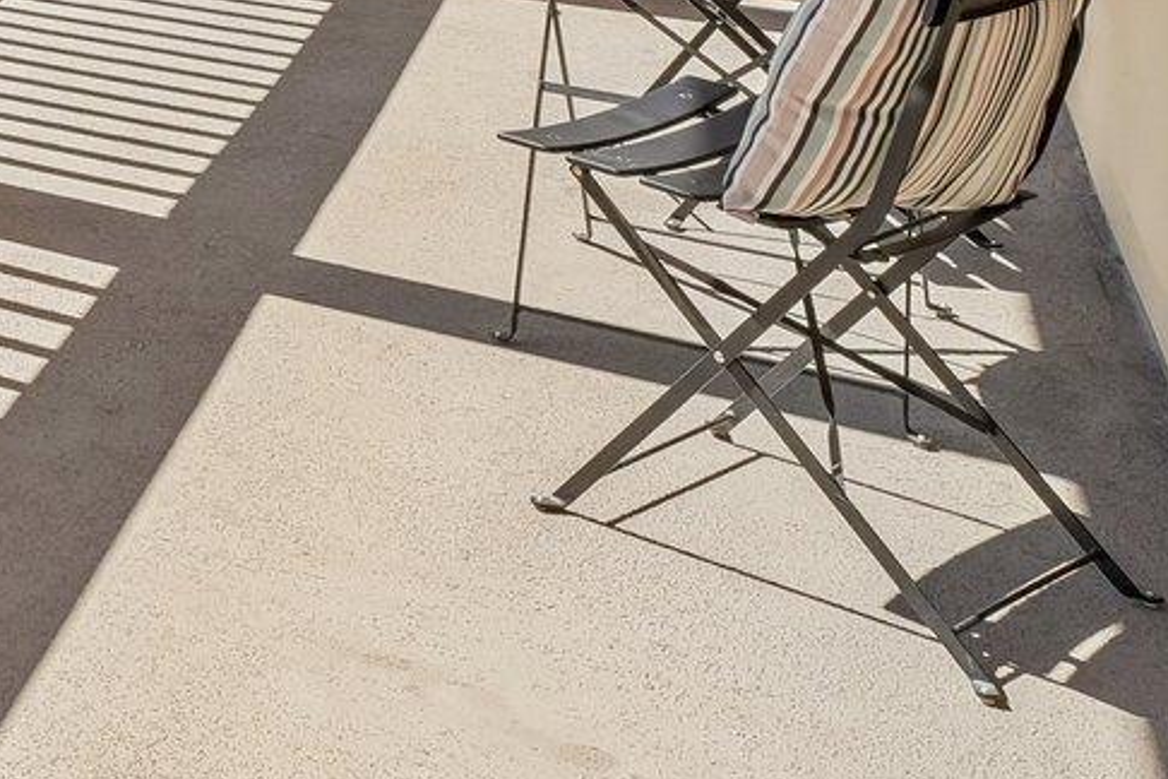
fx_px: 1914
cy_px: -576
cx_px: -788
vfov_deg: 18.5
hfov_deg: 23.2
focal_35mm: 59
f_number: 8
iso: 800
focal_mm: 14
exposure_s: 1/320
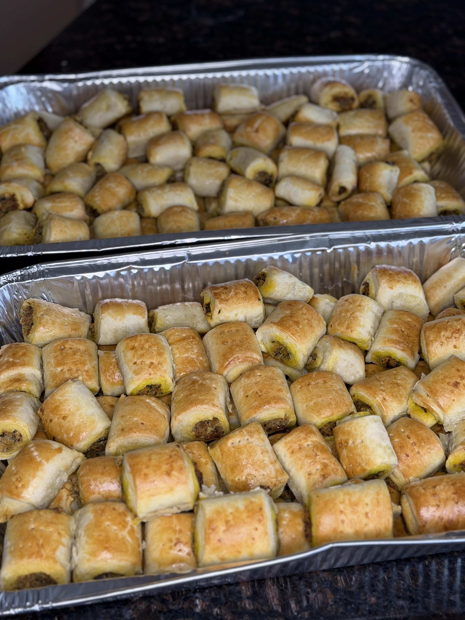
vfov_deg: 39.7
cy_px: 310
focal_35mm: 48
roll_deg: -1.0
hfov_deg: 30.3
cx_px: 232
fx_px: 860
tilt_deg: -44.5
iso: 125
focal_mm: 6.76
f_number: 1.78
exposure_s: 1/60
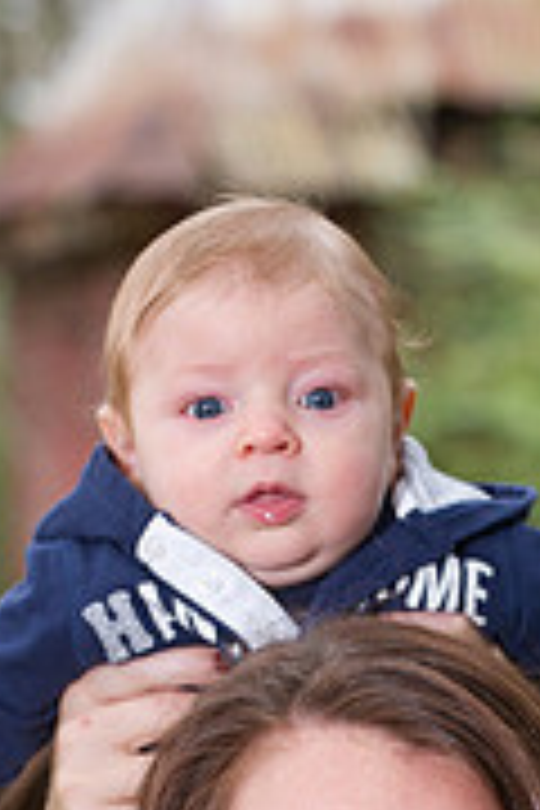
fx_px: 6187
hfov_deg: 5.0
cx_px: 313
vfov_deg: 7.4
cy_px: 972
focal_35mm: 275
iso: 800
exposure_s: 1/125
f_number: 5
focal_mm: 110
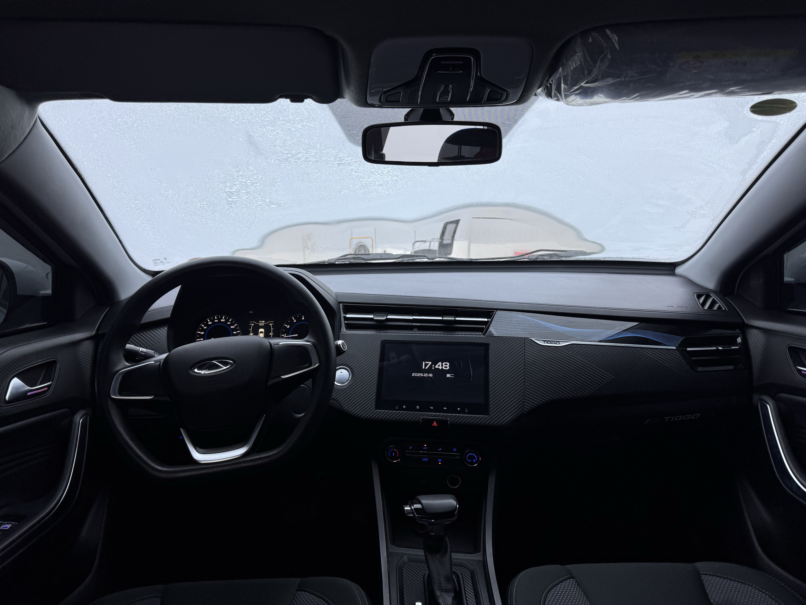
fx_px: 559
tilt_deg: -10.3
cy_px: 302
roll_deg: -0.3
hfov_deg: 71.6
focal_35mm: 24
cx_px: 403
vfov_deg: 56.8
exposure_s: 1/209
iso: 64
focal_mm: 6.76
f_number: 1.78
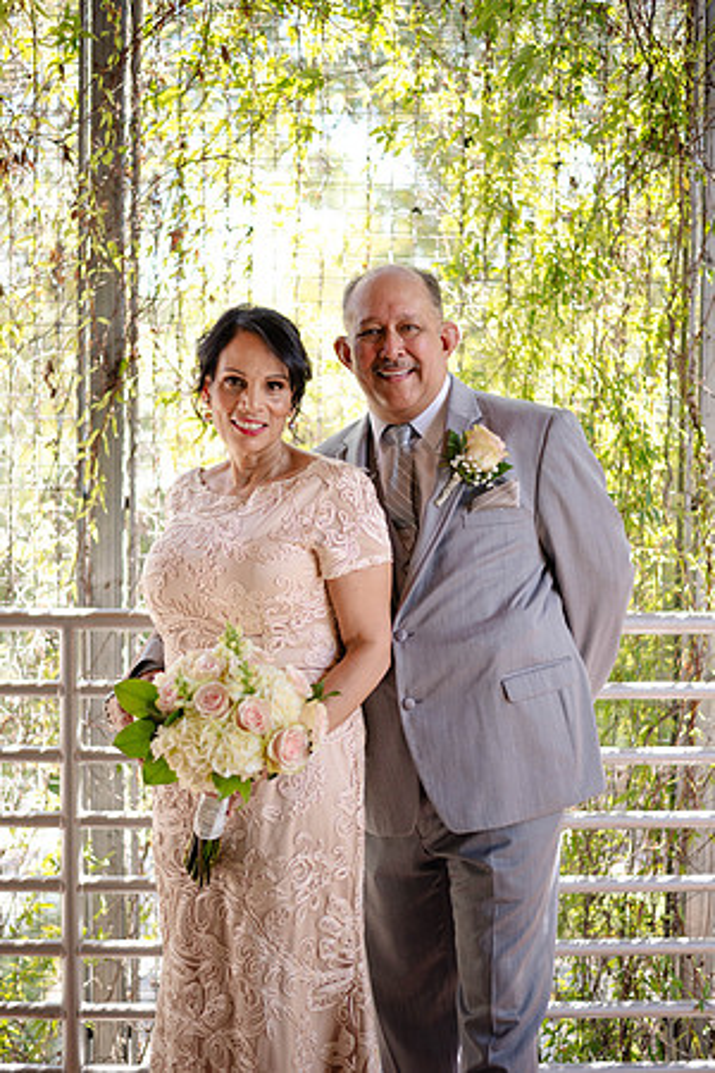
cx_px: 358
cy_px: 536
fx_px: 1489
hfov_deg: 27.0
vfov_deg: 39.6
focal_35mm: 50
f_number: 1.8
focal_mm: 50
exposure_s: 1/640
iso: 200
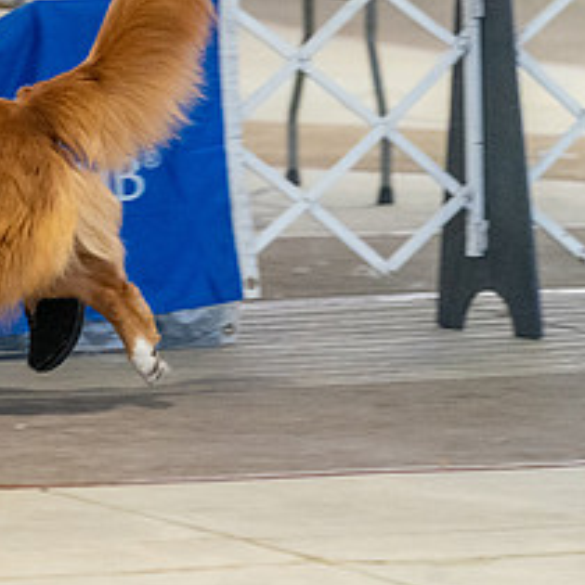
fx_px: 9178
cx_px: -185
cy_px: -22
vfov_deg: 3.6
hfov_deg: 3.6
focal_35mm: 480
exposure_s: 1/250
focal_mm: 176
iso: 6400
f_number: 3.5
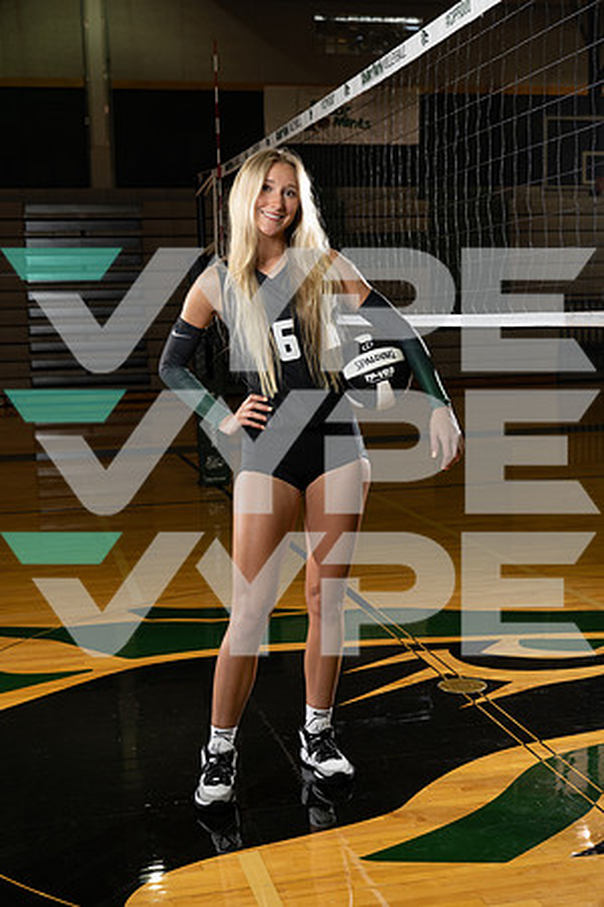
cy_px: 454
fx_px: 1183
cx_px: 302
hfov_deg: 28.6
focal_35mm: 47
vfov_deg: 41.9
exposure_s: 1/250
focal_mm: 47
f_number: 5.6
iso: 800
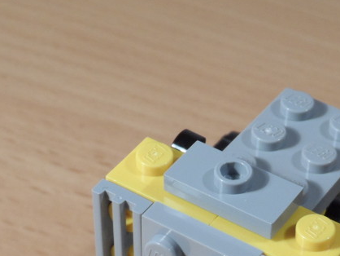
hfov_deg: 17.1
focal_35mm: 114
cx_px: 273
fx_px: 1120
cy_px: 273
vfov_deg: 12.8
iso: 200
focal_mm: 8.7
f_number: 4
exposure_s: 1/30
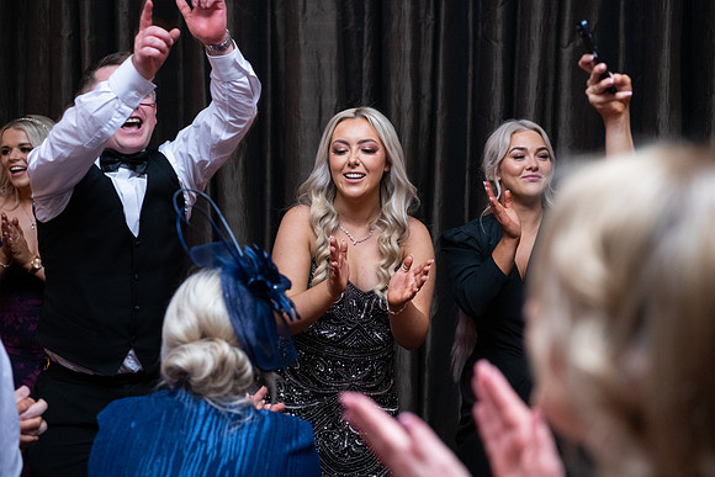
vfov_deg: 21.9
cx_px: 358
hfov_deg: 32.4
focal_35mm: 62
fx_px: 1232
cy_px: 238
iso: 1250
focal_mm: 62
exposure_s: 1/160
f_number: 3.5
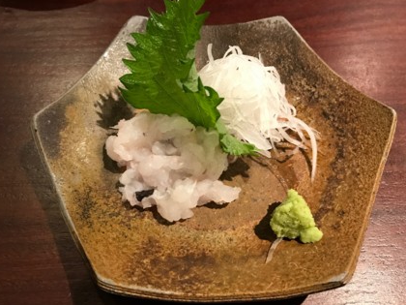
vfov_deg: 46.8
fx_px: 352
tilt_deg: -58.4
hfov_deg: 60.0
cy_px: 156
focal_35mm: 30
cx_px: 206
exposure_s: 1/15
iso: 80
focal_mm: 3.99
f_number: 1.8
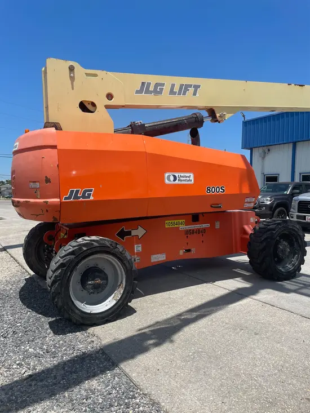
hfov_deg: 53.1
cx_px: 155
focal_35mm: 26
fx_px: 310
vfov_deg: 67.3
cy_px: 206
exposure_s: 1/3861
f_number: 1.6
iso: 32
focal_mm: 4.2
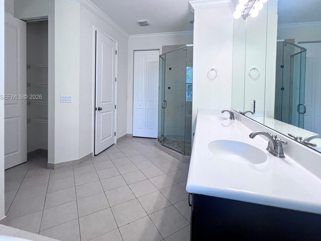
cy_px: 97
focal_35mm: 16
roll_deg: -1.2
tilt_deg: -1.9
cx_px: 163
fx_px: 148
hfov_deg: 94.5
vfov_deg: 77.3
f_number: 1.8
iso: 125
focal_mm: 1.57
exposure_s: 1/120
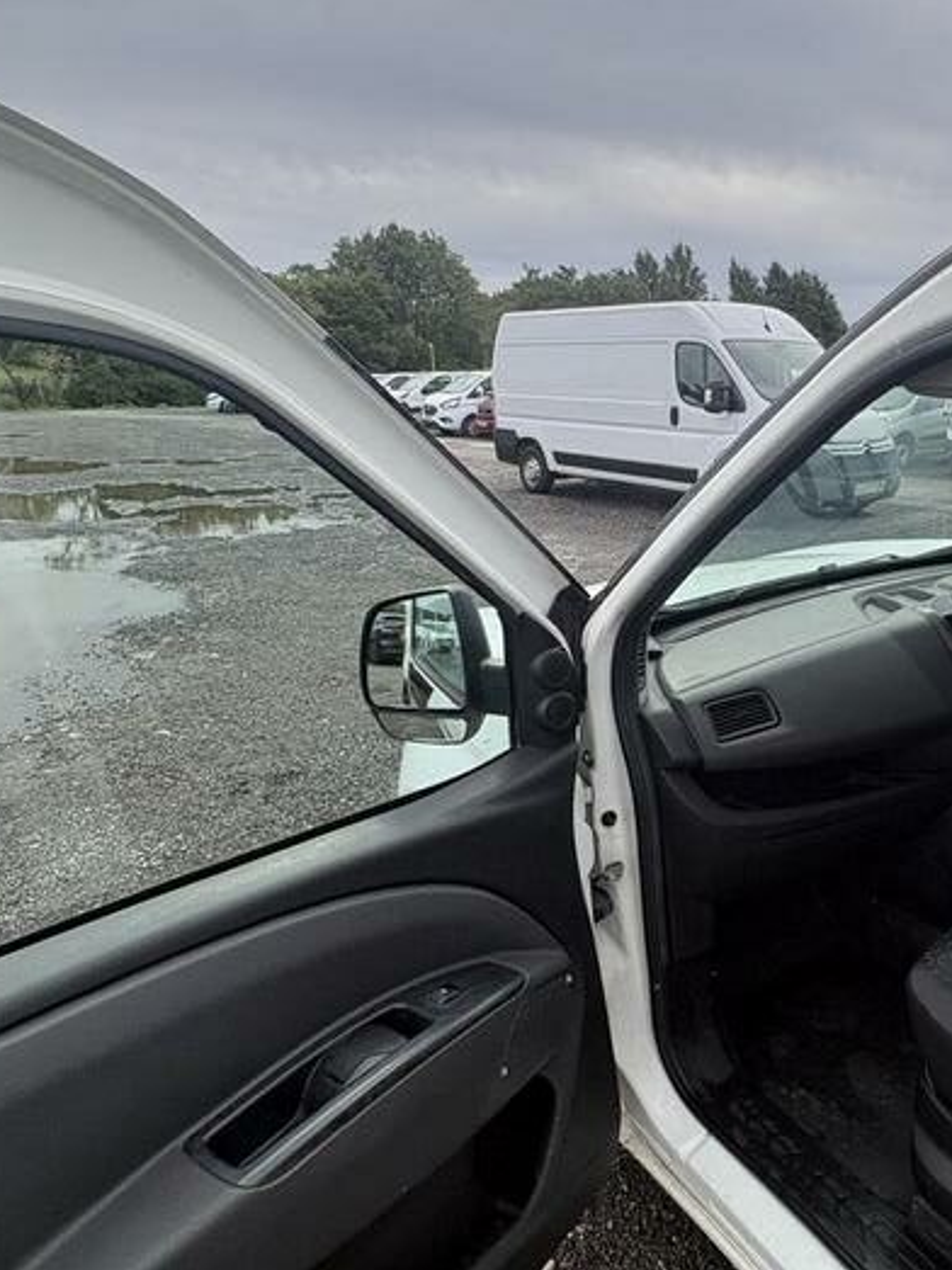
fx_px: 880
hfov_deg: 54.4
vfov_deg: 71.6
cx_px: 704
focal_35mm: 24
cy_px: 612
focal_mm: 2.22
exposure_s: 1/787
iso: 40
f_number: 2.2
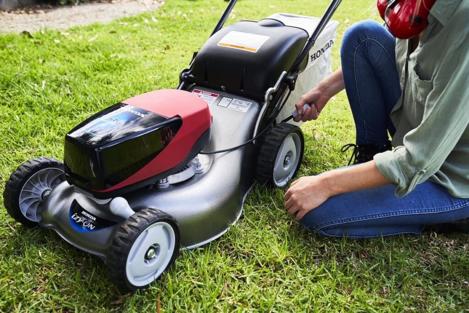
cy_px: 156
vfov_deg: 40.0
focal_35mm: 33
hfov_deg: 57.2
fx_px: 430
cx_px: 234
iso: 800
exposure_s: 1/125
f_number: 4.5
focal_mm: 33
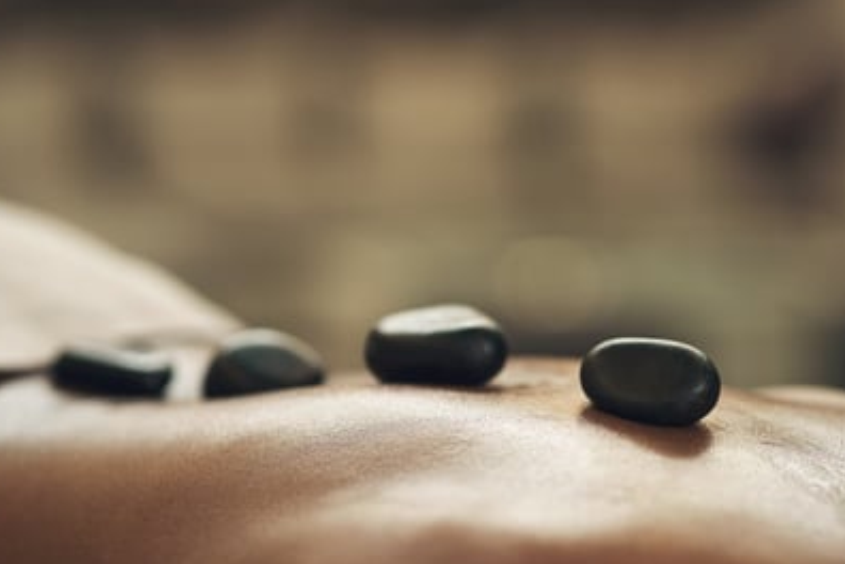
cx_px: 484
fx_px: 2417
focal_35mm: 103
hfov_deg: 19.8
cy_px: 316
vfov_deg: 13.3
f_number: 2
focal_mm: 85
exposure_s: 1/250
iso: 500
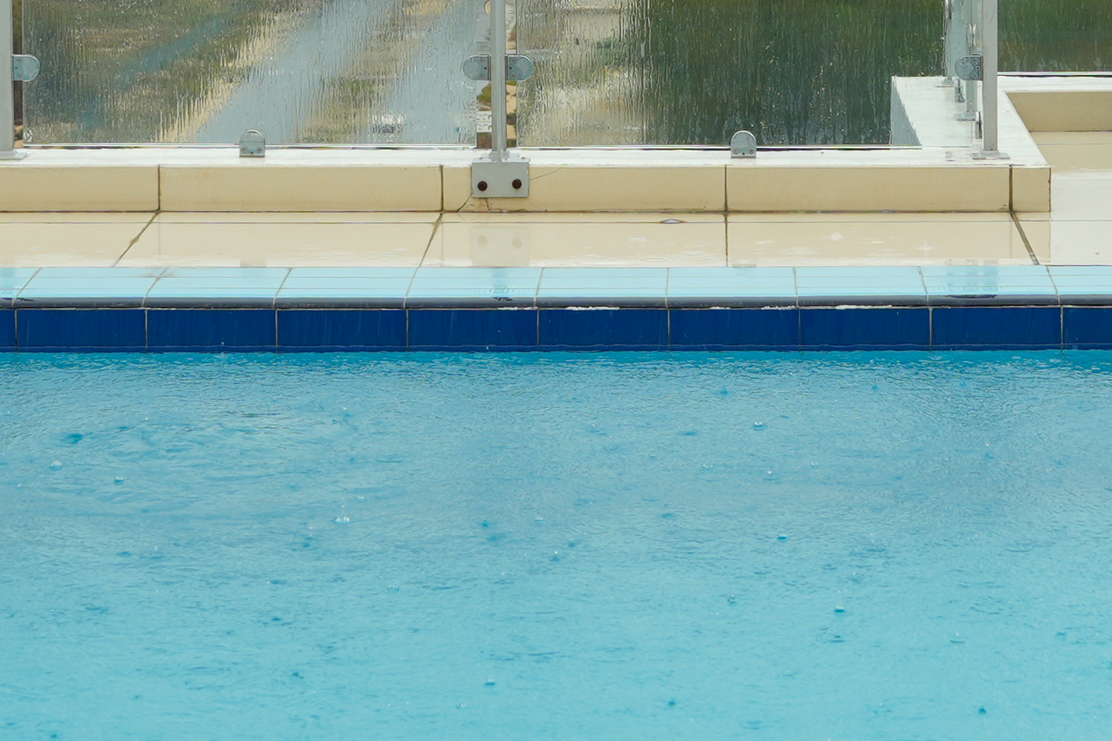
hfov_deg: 14.3
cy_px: -220
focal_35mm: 143
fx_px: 4416
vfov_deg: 9.4
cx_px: 650
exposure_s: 1/125
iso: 100
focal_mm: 35
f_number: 5.6
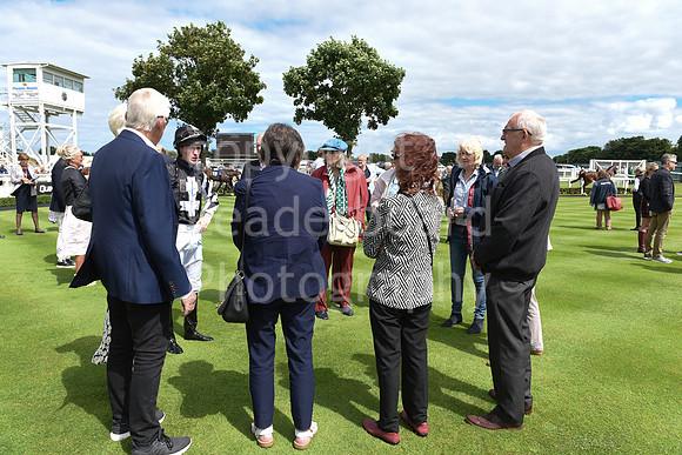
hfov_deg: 73.7
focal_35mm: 24
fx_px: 455
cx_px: 341
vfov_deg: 53.2
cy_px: 228
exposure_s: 1/800
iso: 400
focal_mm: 24
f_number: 6.3
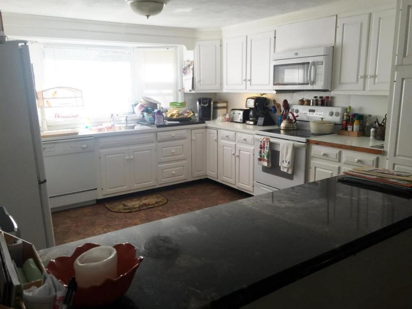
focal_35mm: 29
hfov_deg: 61.7
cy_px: 154
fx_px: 345
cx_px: 206
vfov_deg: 48.2
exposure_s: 1/120
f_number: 2.2
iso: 40
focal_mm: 4.15
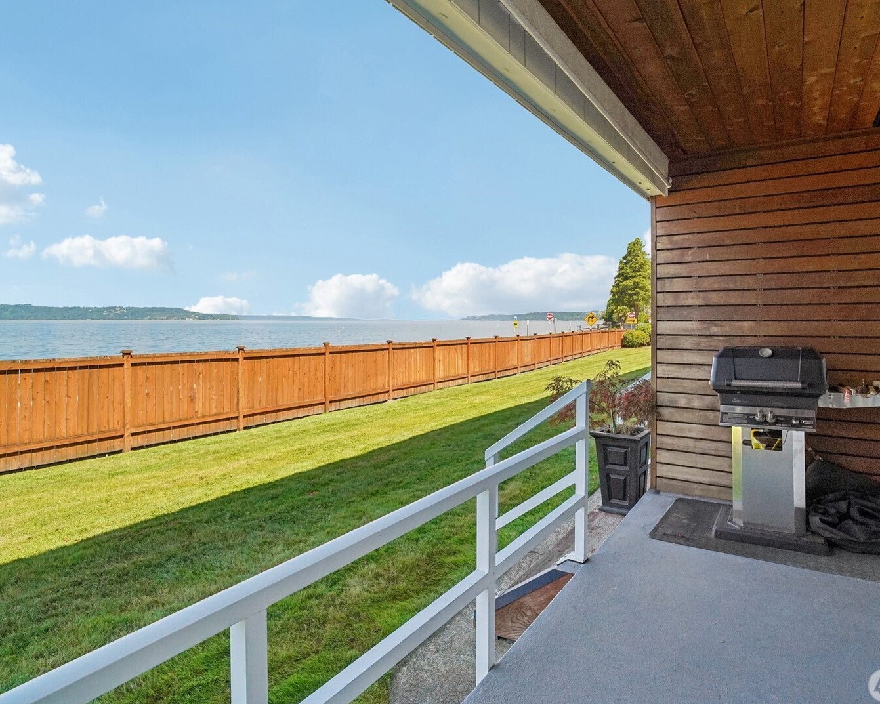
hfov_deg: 83.2
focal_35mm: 19
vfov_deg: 70.8
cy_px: 340
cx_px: 471
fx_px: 495
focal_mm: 16
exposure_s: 1/800
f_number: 8
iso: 1600
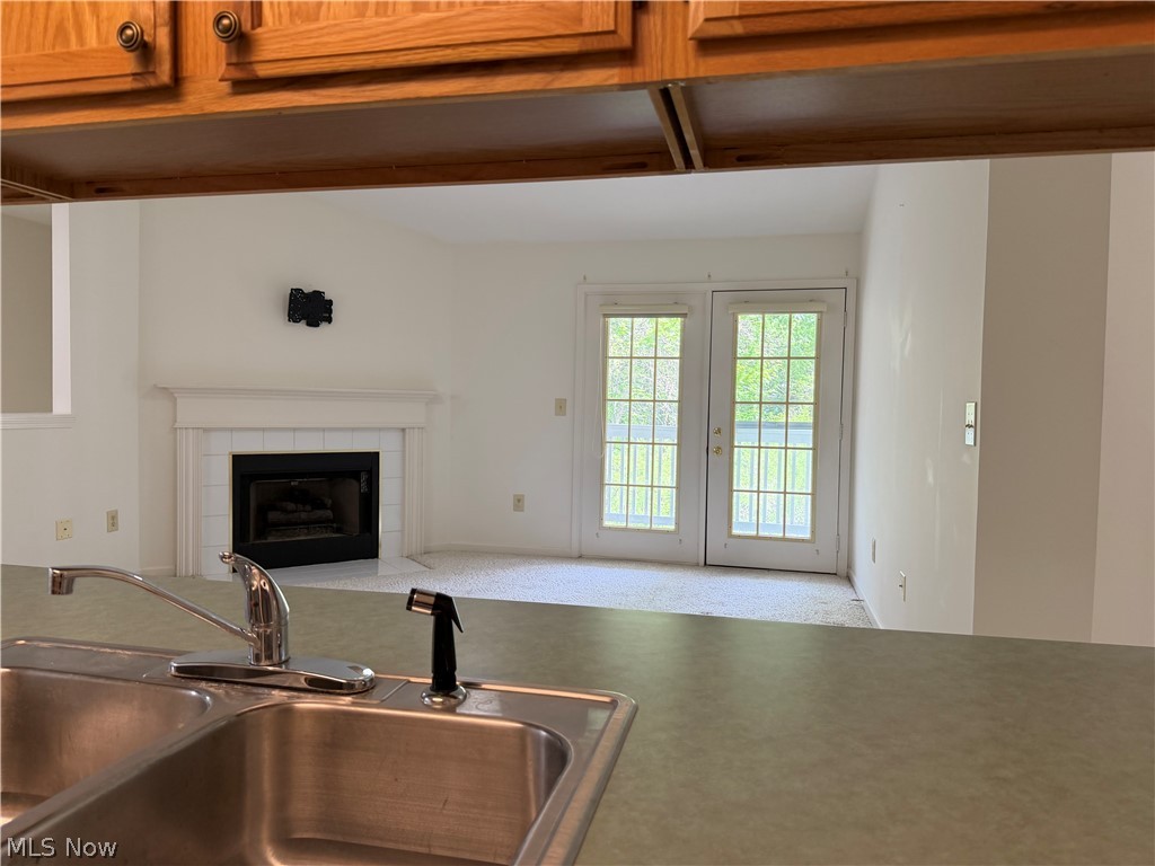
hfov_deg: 71.6
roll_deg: -0.9
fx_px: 801
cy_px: 433
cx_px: 578
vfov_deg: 56.8
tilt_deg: -1.7
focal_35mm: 24
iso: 160
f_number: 1.78
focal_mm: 6.76
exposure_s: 1/120
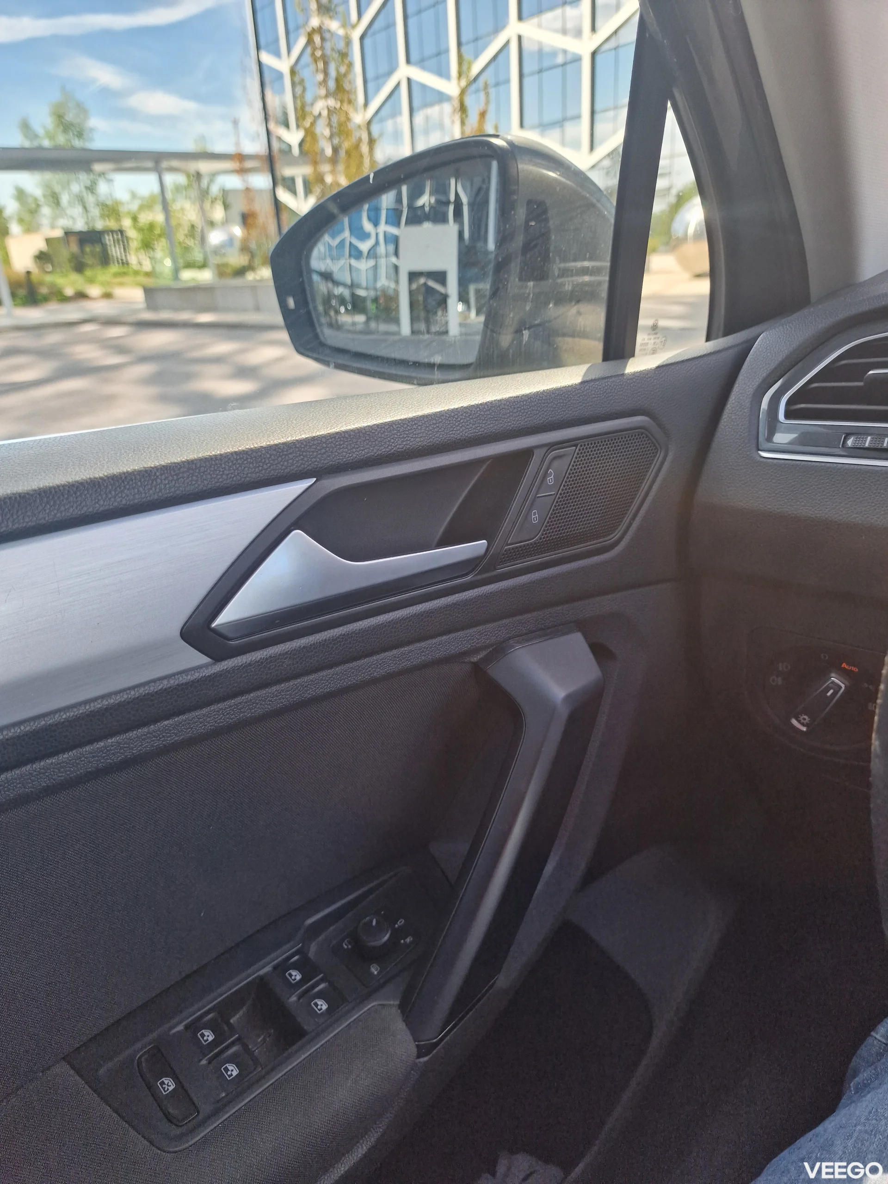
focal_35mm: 23
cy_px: 592
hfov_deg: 58.9
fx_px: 787
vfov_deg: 73.9
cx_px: 444
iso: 50
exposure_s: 1/180
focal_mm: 6.4
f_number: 1.8
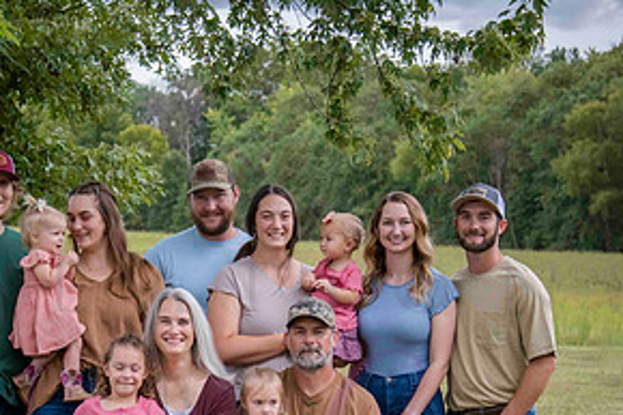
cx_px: 247
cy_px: 392
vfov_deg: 13.5
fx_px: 1730
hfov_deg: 20.4
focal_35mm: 100
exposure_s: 1/640
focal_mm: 50
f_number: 4.2
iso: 400
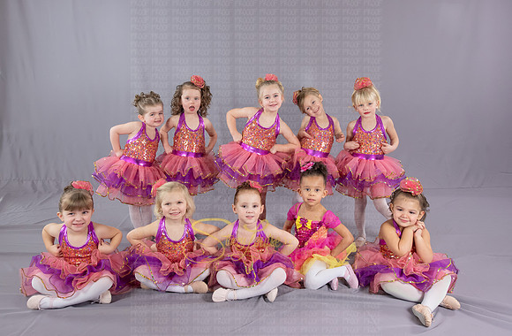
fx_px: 411
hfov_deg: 63.8
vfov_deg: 44.2
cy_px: 136
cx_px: 258
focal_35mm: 29
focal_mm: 24
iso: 2500
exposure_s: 1/125
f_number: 5.6
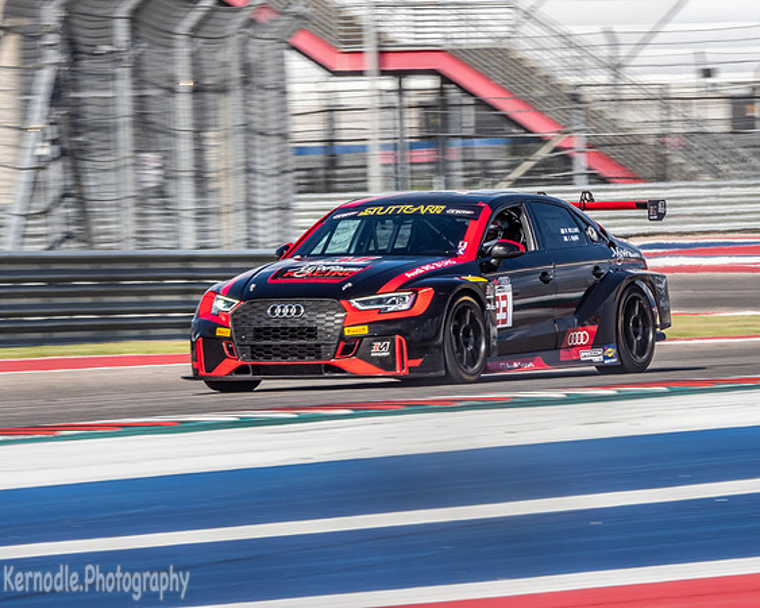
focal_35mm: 626
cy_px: 304
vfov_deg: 2.5
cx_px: 405
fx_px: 14070
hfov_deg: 3.1
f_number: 20
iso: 200
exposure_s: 1/160
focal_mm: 300
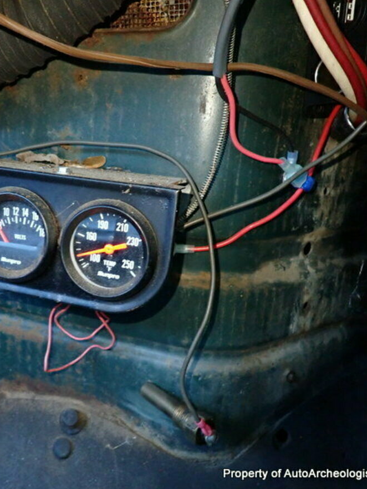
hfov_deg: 40.4
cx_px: 85
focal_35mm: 34
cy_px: 244
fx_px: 480
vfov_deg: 53.9
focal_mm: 4.5
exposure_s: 1/15
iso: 800
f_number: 2
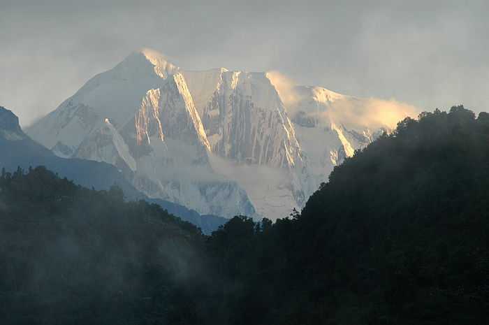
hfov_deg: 6.3
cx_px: 244
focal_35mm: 330
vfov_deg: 4.2
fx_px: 4477
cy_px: 162
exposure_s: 1/60
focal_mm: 220
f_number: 10
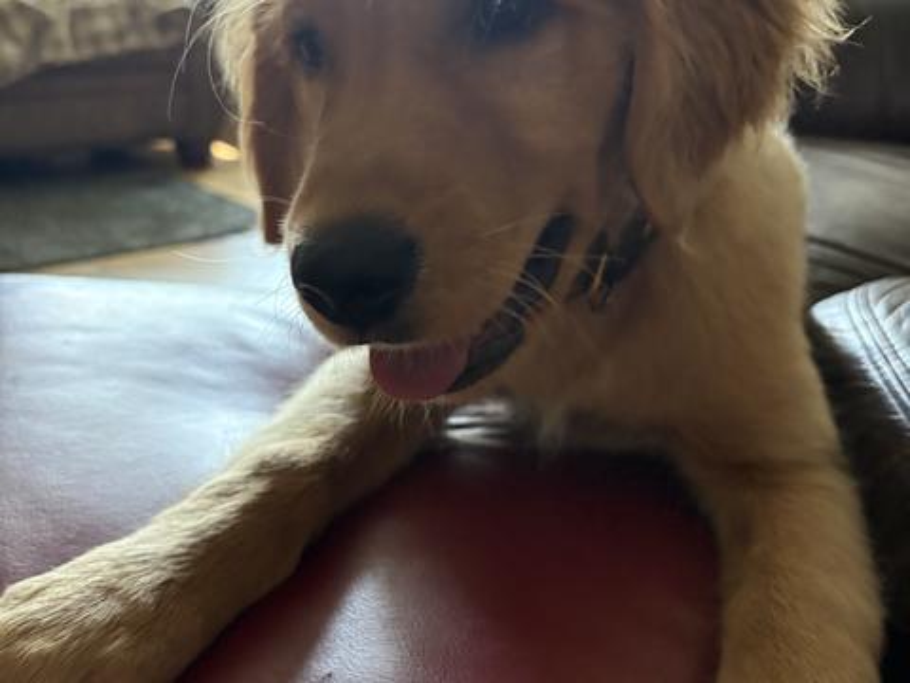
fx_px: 683
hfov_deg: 67.3
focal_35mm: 26
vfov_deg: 53.1
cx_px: 455
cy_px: 342
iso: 640
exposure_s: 1/39
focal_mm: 5.96
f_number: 1.6
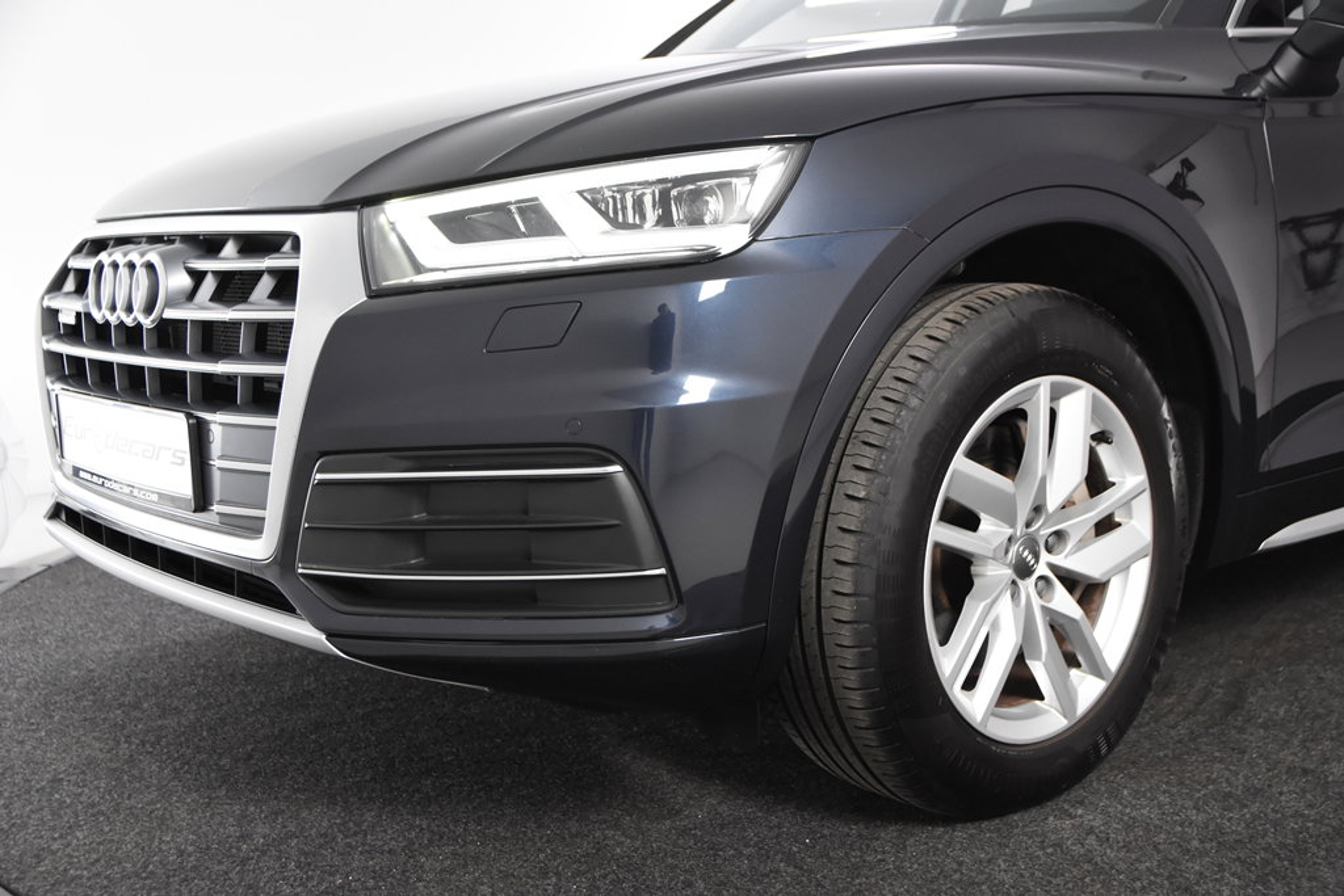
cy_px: 448
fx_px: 1568
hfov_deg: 46.4
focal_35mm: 42
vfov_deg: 31.9
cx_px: 672
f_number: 4.5
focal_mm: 28
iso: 1600
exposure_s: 1/80
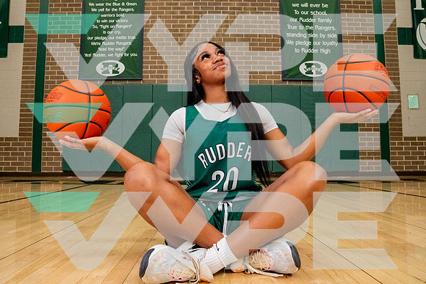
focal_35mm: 26
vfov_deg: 49.6
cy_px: 139
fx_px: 308
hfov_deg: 69.4
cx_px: 210
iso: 10000
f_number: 7.1
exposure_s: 1/500
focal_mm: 24
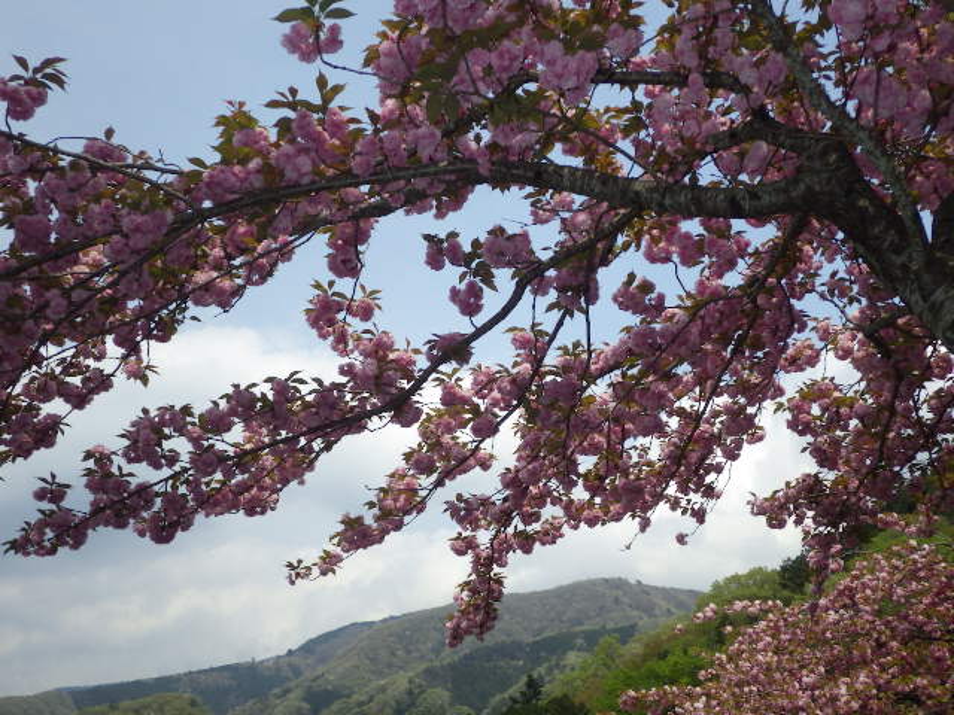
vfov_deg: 36.8
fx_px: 1075
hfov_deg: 47.9
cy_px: 358
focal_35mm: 39
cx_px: 477
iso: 125
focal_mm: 6.9
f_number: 3.7
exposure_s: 1/1250
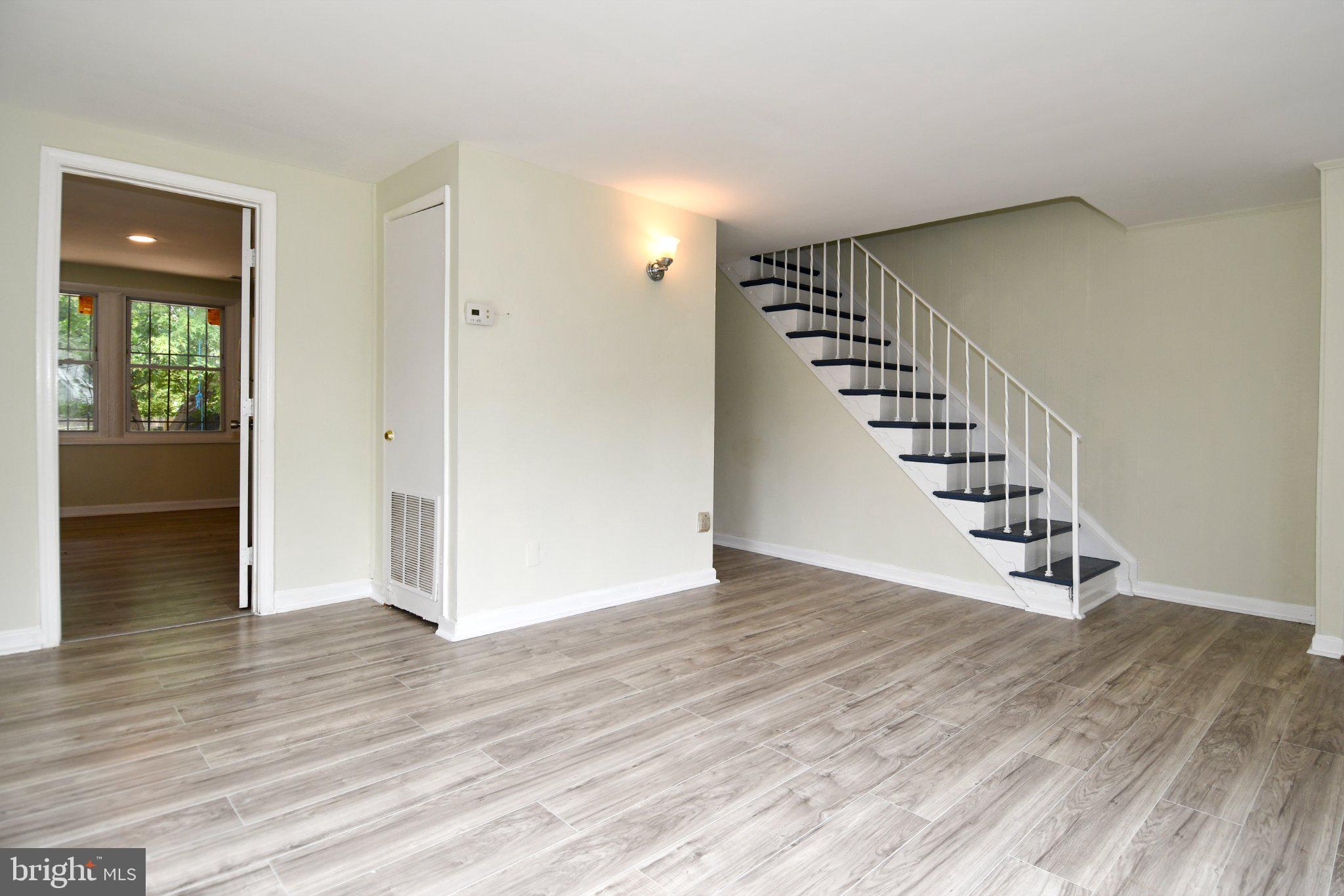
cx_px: 672
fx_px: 672
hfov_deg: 90.0
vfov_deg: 67.4
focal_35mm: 18
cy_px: 448
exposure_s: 1/100
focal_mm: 12
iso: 200
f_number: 5
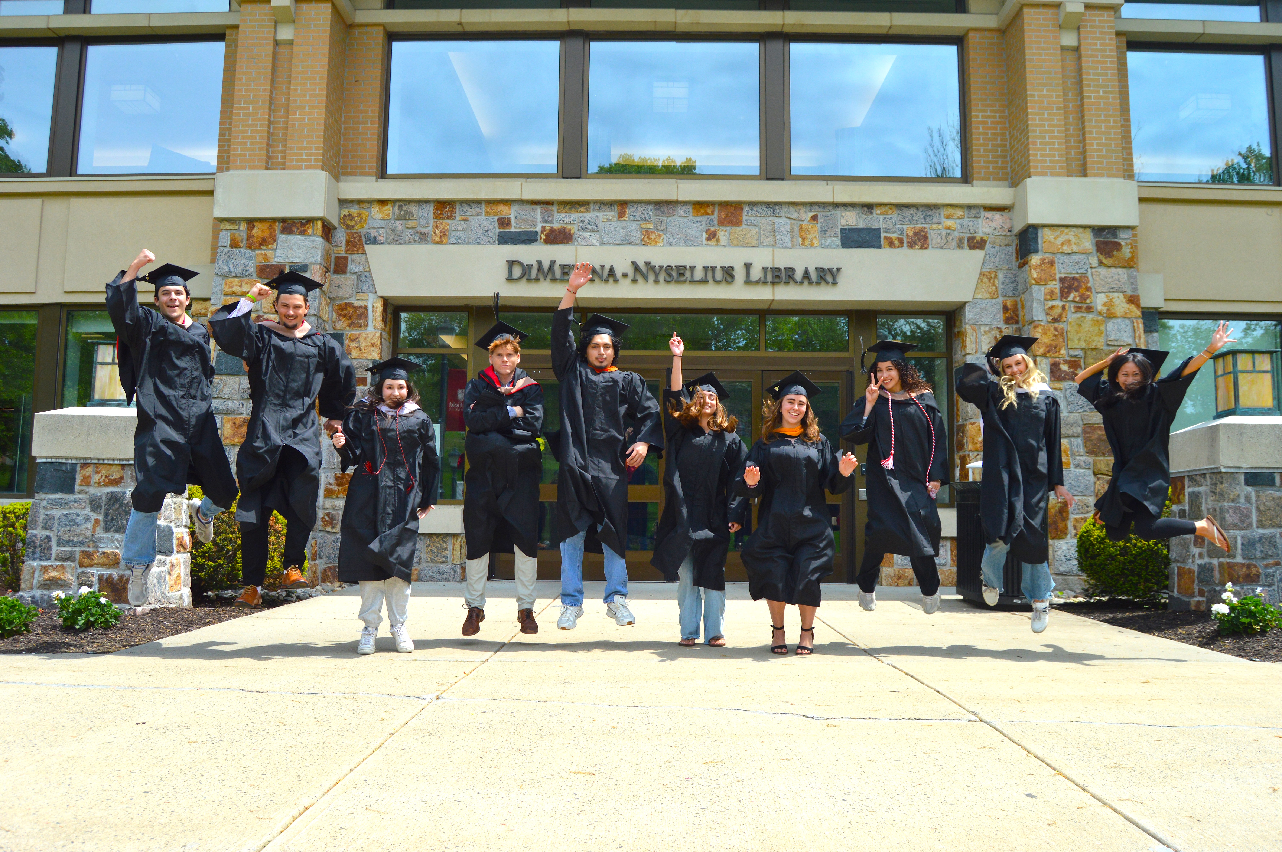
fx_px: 1014
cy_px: 426
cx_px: 641
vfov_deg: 45.6
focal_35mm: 28
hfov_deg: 64.6
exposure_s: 1/1600
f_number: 5.6
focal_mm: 19
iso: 400
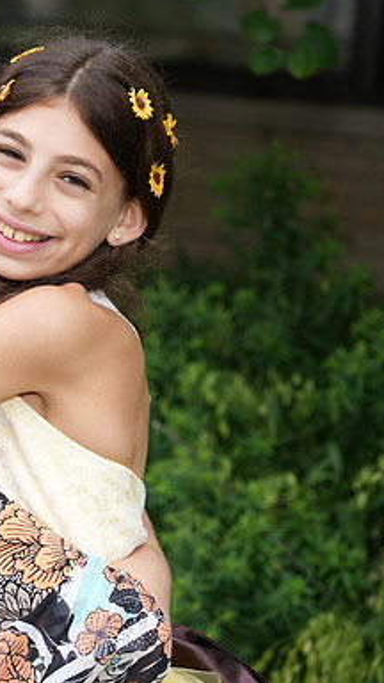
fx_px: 2118
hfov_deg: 10.2
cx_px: -75
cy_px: 341
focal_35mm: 117
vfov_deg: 18.3
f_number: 4
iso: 200
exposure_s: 1/250
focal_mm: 74
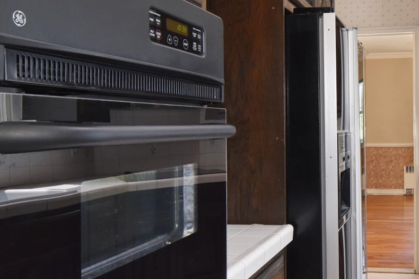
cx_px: 373
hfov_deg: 45.9
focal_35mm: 38
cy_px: 134
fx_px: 444
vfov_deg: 34.9
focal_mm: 11
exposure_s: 1/30
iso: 640
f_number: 11
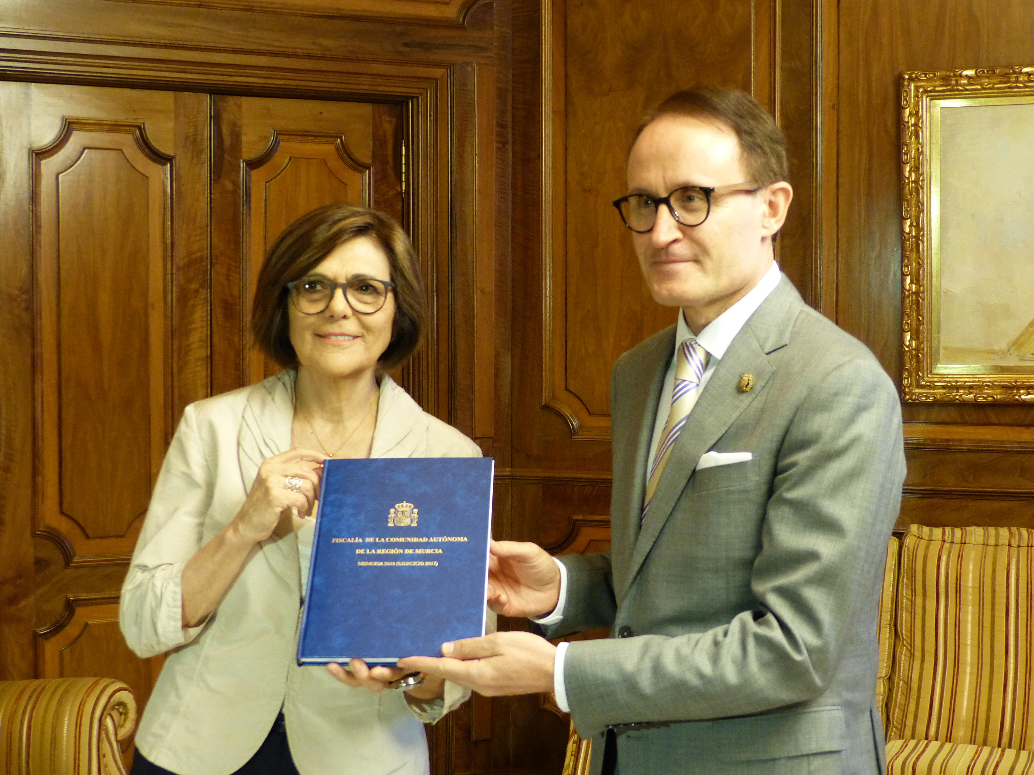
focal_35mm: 59
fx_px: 1762
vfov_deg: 24.8
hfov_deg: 32.7
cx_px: 517
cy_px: 388
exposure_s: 1/20
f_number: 2.8
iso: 400
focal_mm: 10.5
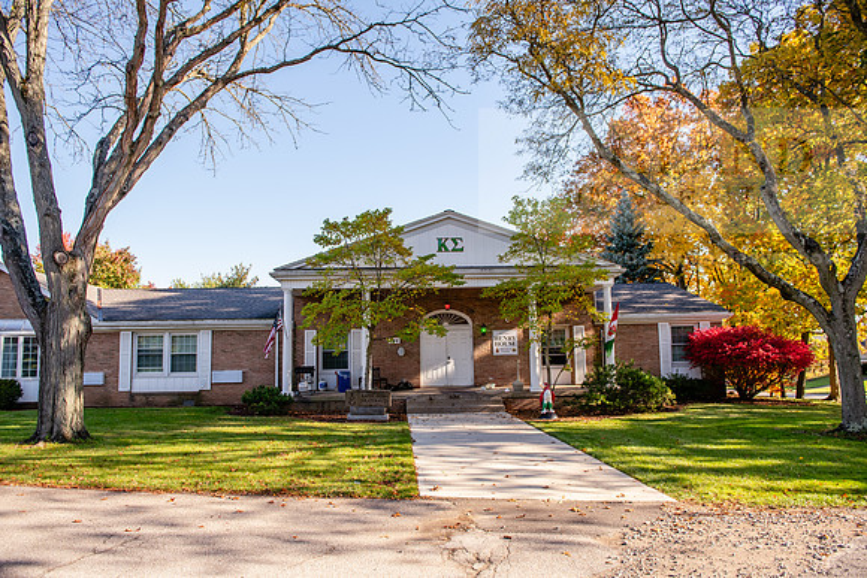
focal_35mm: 26
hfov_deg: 69.4
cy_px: 289
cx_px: 434
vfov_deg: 49.6
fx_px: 626
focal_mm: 26
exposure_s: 1/400
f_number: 4
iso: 200
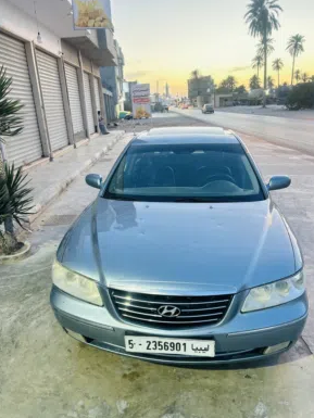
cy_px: 214
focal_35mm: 27
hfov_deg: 51.4
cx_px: 156
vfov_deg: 65.3
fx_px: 326
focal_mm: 5.7
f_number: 1.5
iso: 250
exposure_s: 1/50
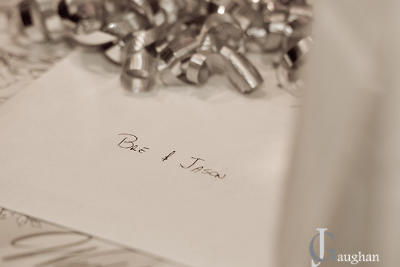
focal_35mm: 326
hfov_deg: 6.3
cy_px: 140
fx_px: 3625
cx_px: 205
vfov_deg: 4.2
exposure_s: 1/60
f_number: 2.8
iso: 640
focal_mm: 200
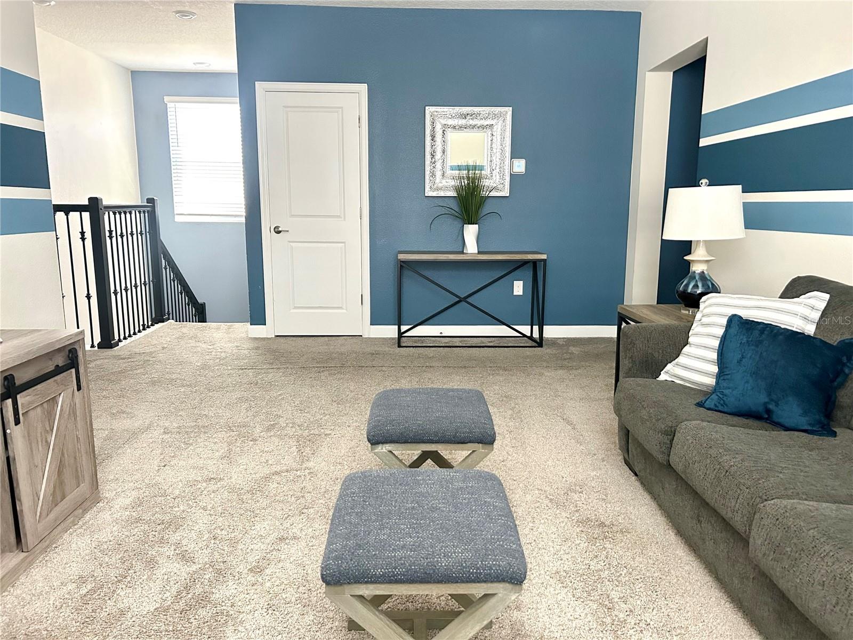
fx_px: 641
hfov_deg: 67.3
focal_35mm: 26
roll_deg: -0.4
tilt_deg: -10.0
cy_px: 320
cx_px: 426
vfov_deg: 53.1
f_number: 1.5
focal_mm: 5.7
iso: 500
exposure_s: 1/54
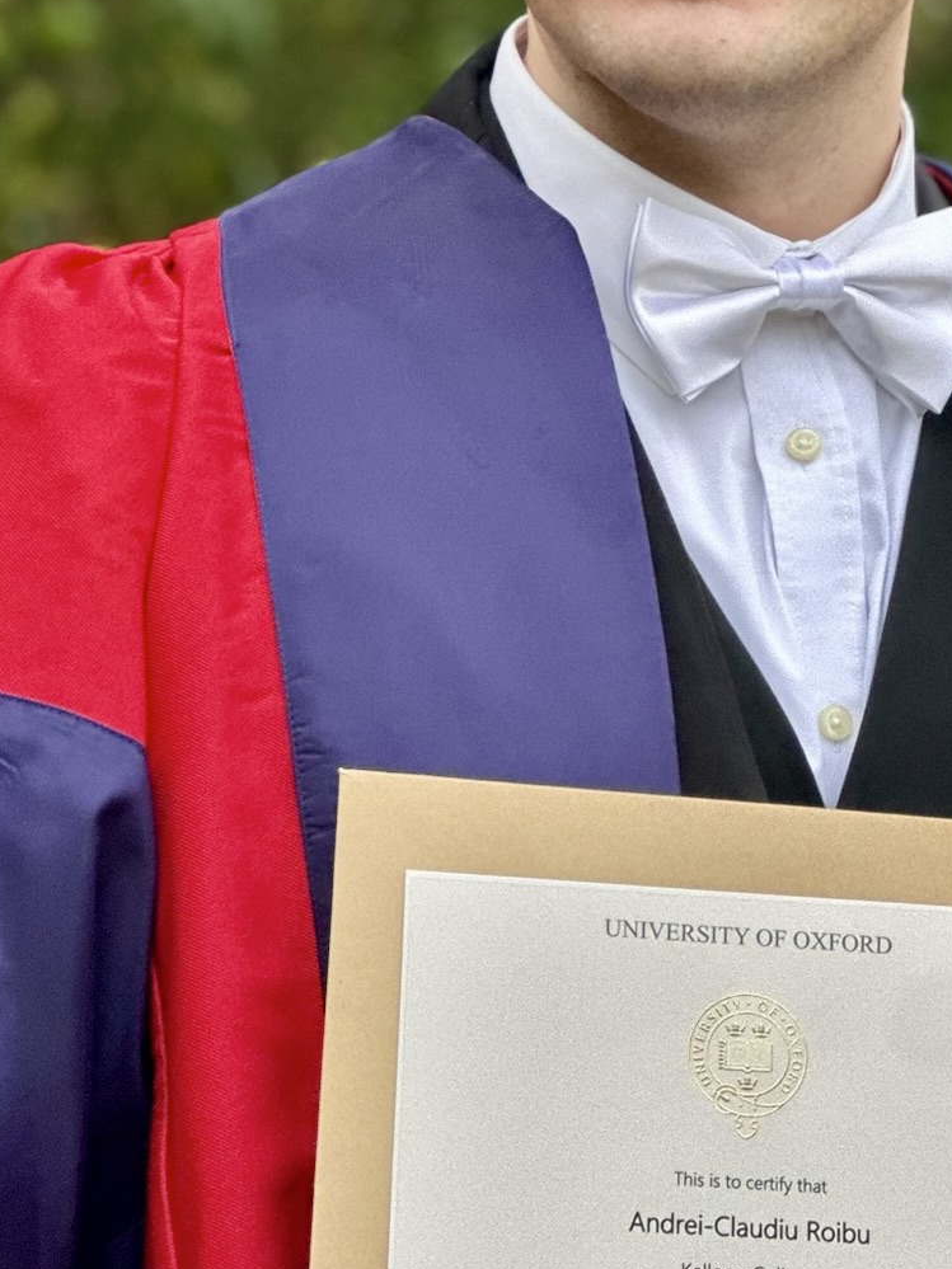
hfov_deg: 10.4
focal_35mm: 143
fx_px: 5245
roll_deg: +2.1
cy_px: 286
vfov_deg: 13.7
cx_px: 711
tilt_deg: +2.2
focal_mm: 9
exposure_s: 1/121
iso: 160
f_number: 2.8
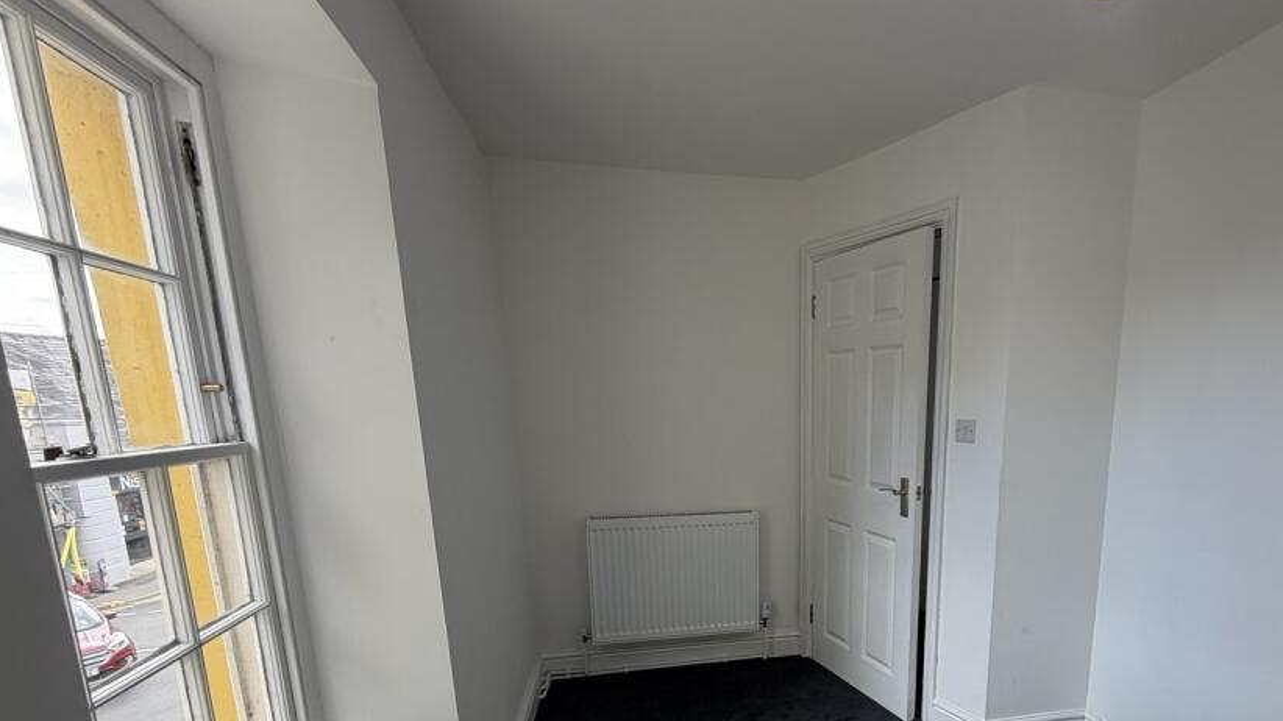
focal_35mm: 19
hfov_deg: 88.2
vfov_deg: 56.1
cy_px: 521
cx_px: 785
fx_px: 646
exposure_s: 1/121
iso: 80
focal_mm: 2.22
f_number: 2.2
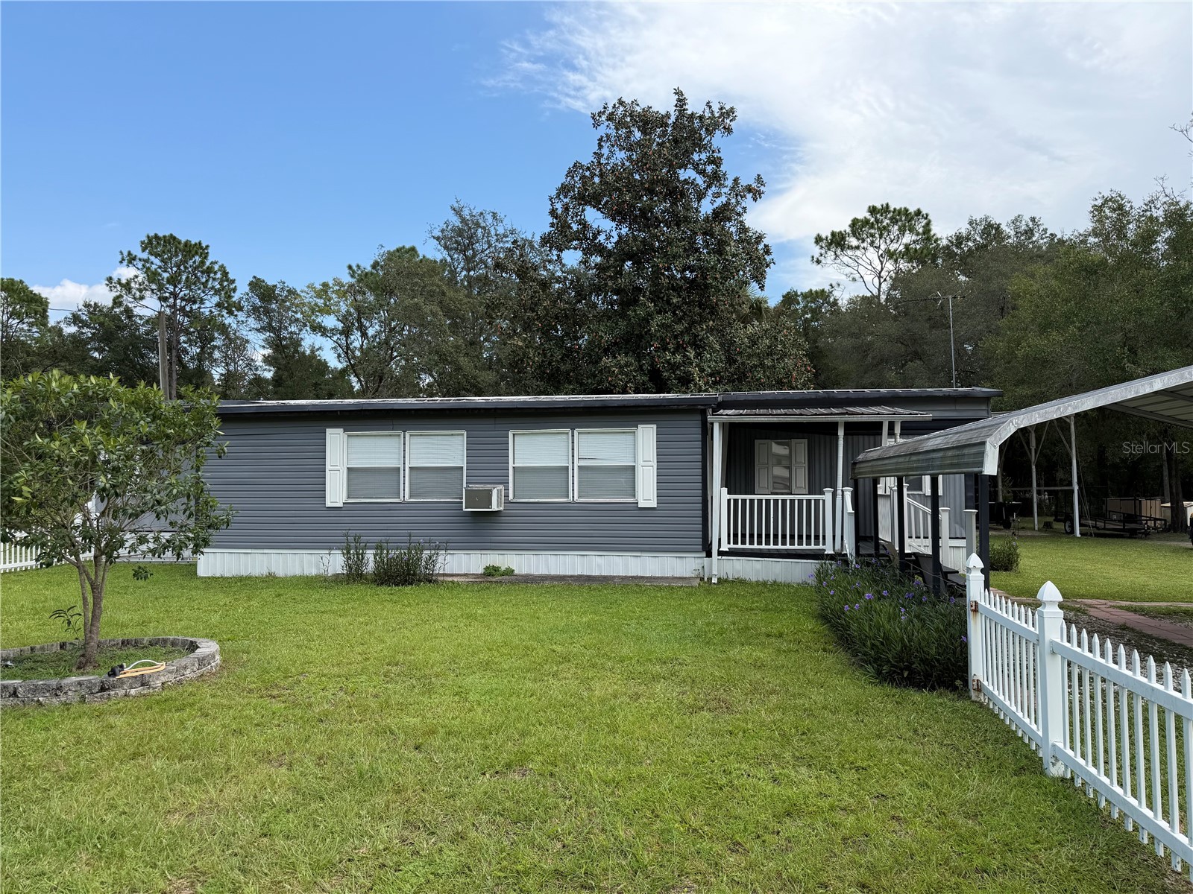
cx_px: 596
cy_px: 447
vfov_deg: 56.8
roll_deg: +0.9
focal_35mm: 24
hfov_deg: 71.6
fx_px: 827
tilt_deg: +2.0
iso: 80
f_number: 1.78
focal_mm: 6.76
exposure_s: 1/2611
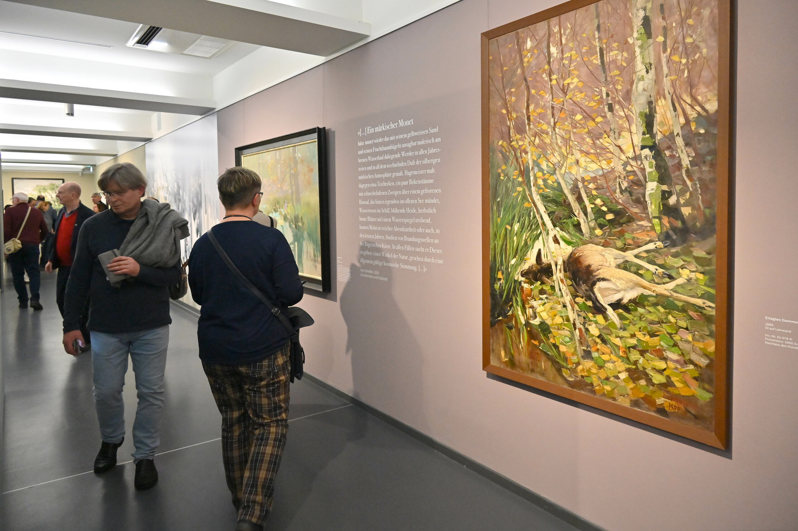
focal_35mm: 24
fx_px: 532
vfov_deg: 53.1
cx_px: 399
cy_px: 266
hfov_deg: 73.8
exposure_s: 1/125
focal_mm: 24
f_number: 5.6
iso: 4000
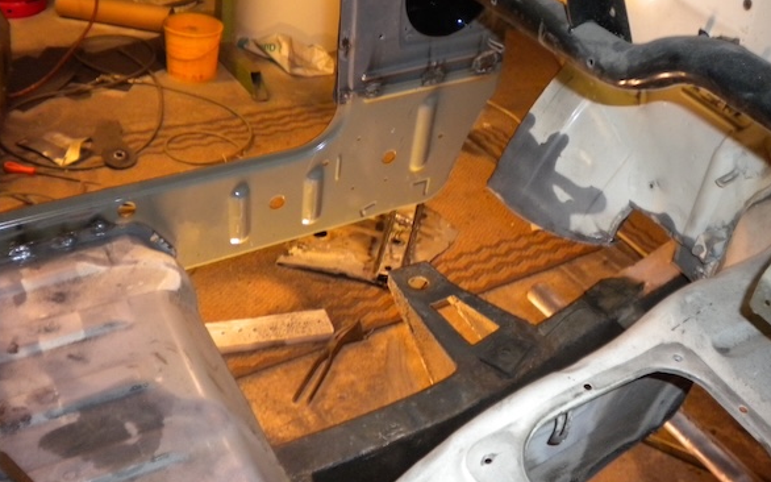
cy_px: 211
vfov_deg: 33.5
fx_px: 798
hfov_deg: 51.5
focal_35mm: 38
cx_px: 391
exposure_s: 1/30
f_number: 3.1
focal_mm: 6.3
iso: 400
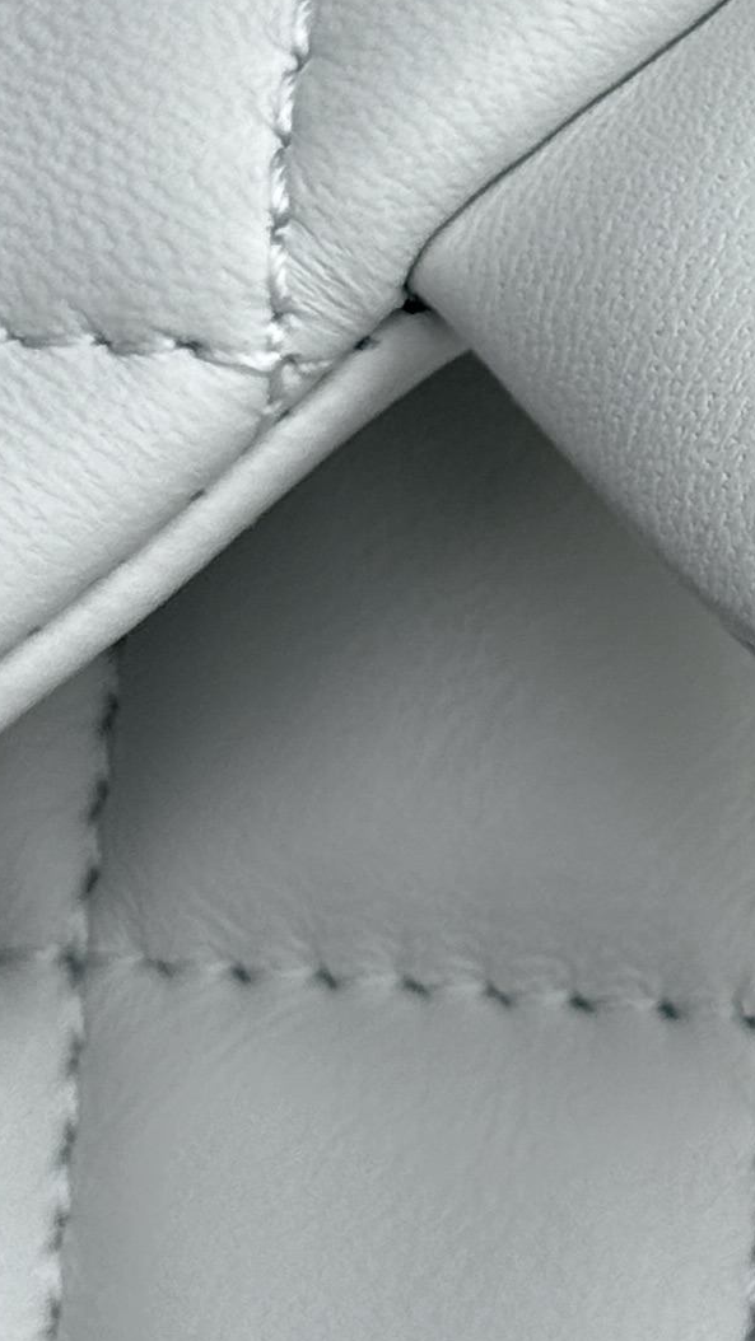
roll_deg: -0.7
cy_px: 65
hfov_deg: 6.0
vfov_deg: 10.7
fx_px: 7117
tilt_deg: -5.2
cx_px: 1361
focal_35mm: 200
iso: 64
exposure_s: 1/1185
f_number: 1.78
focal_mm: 6.76
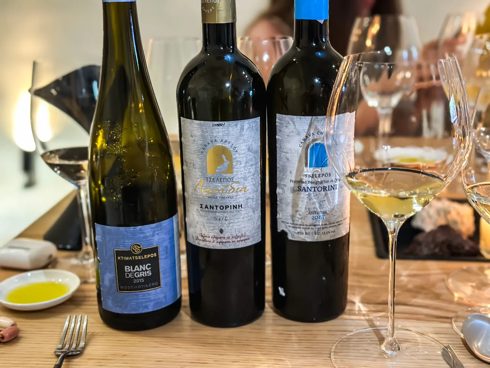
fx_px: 679
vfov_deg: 30.3
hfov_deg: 39.7
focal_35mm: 48
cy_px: 184
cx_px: 245
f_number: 1.8
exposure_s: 1/25
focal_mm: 6.86
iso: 640
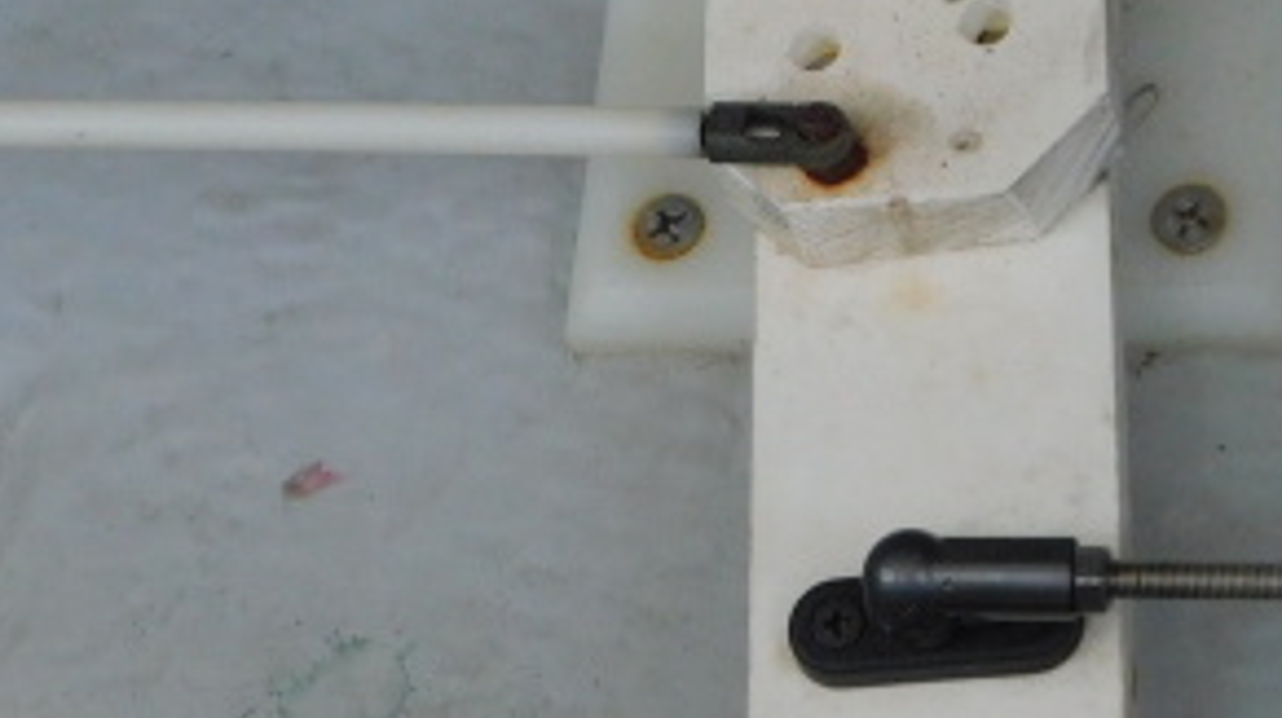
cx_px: 683
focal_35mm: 120
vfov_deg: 10.0
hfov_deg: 17.9
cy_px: 110
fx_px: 4075
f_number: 3.6
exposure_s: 1/30
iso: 250
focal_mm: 7.1
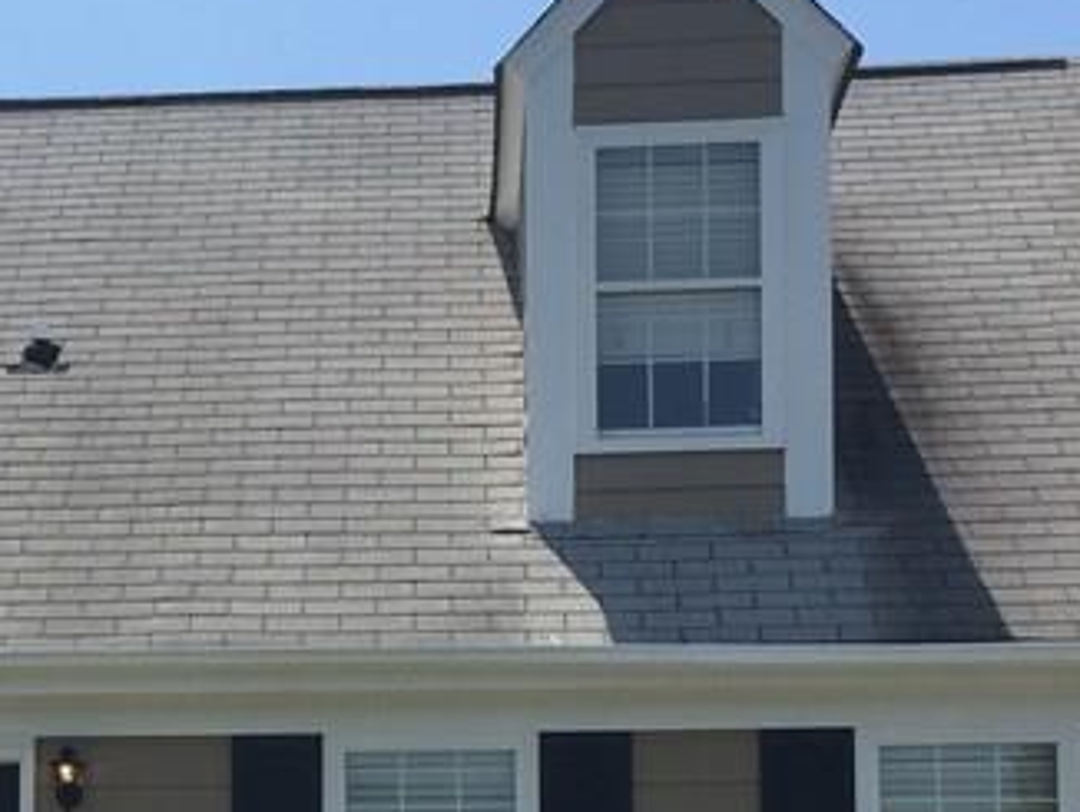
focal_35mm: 91
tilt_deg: +5.9
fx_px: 2841
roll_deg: -1.4
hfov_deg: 21.2
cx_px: 152
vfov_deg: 15.8
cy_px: 905
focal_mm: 4.15
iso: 32
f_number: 2.2
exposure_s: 1/2083
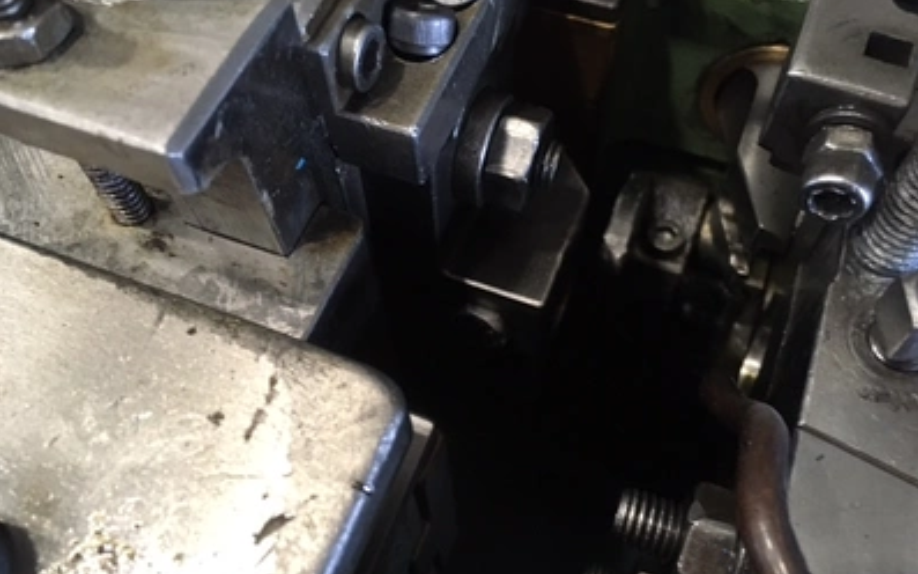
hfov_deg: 61.2
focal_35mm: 31
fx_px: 775
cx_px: 458
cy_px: 308
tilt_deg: -60.3
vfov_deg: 40.6
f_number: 2.2
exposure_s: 1/15
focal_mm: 4.15
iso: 200
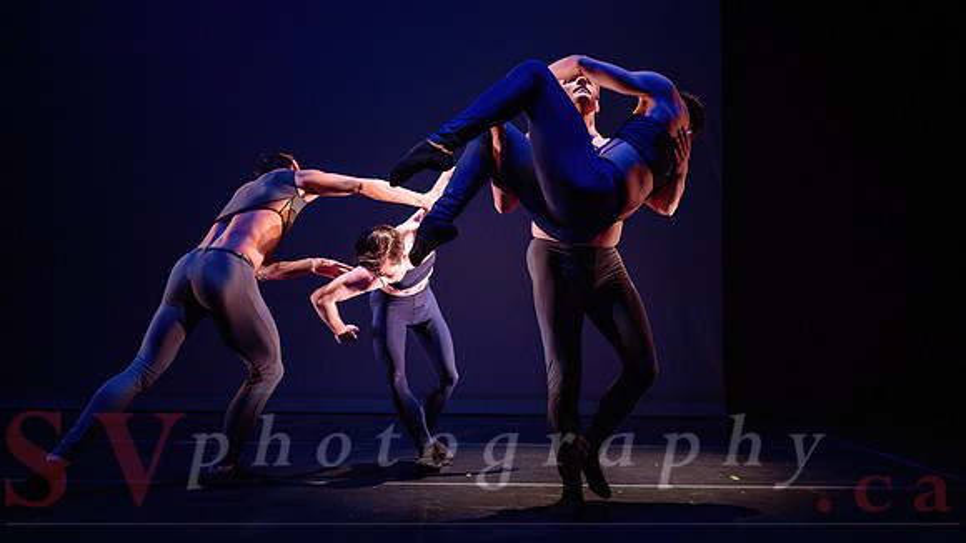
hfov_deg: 61.7
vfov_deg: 37.3
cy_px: 330
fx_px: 800
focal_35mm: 31
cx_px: 586
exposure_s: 1/400
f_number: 1.4
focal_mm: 24
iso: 1000
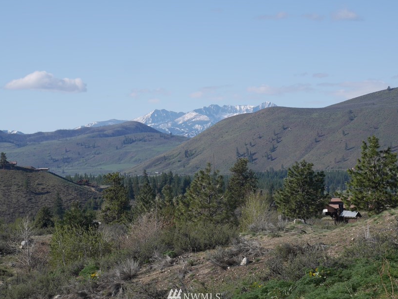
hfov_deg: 18.5
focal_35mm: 106
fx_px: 1219
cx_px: 195
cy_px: 125
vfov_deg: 14.0
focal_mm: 42
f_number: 8
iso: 200
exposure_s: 1/320
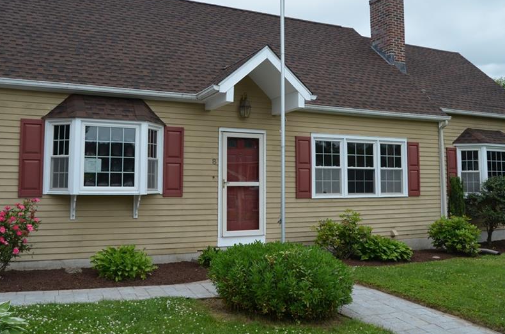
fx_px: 490
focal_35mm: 35
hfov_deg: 54.6
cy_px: 138
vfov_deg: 37.5
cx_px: 257
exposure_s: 1/250
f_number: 8
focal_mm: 18
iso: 125
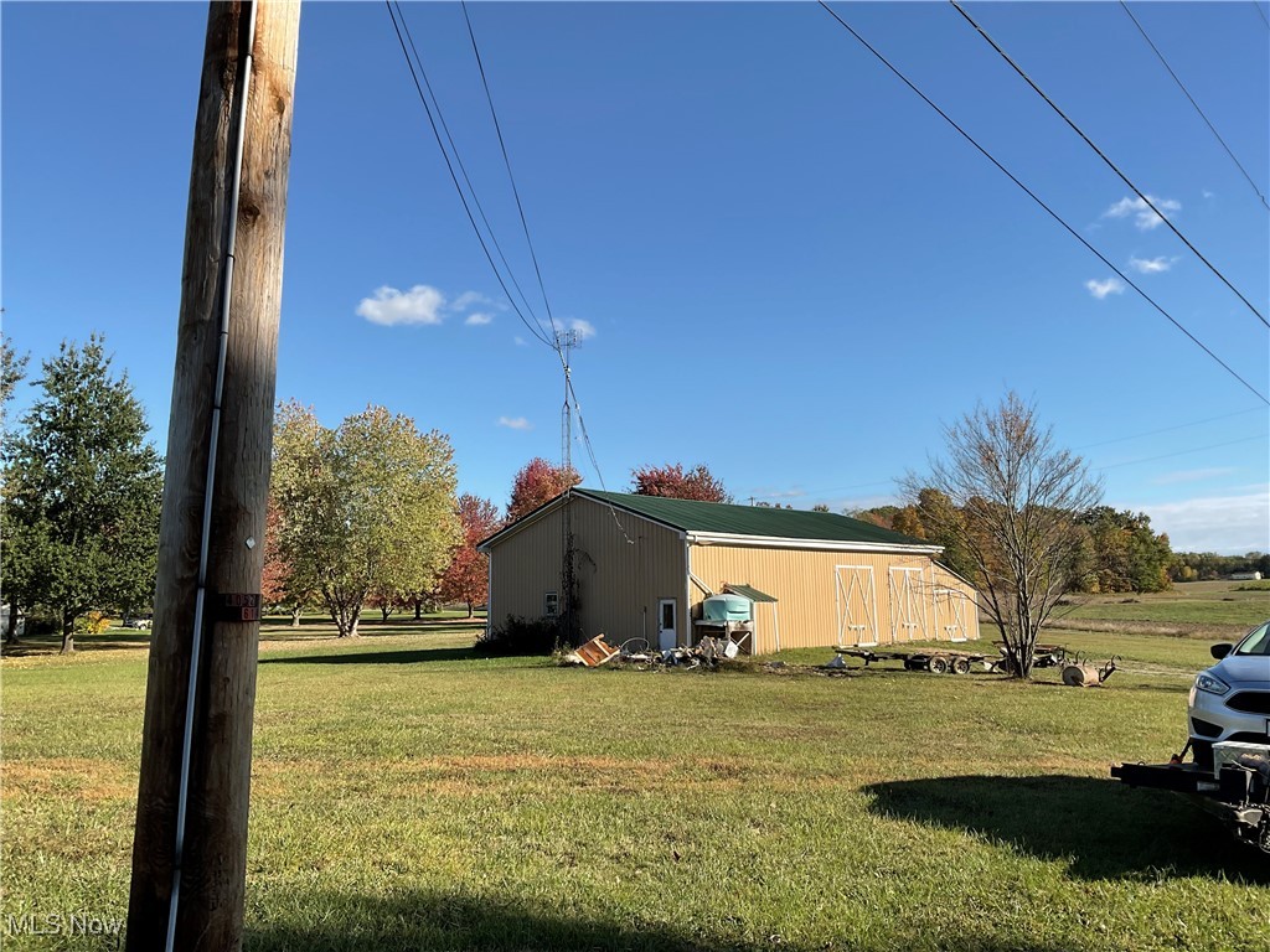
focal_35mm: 29
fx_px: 1064
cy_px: 476
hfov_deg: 61.7
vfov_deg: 48.2
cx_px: 635
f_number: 1.8
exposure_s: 1/1675
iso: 16
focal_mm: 3
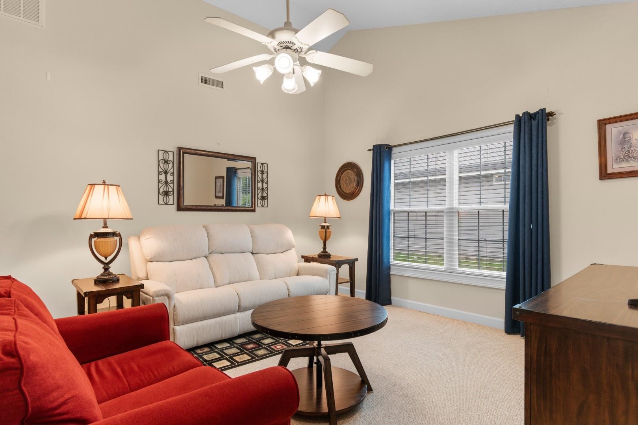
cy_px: 212
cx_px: 319
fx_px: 337
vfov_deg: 64.6
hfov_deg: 86.9
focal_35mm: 19
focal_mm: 13
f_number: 4.8
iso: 100
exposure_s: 1/6
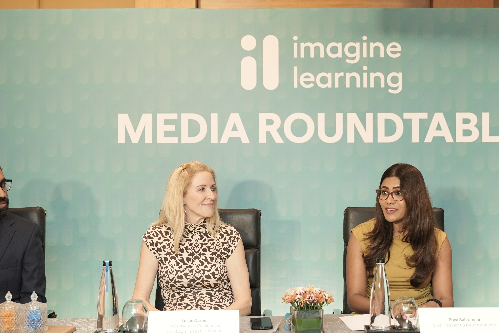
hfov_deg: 32.6
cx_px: 308
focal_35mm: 61
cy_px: 162
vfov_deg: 22.2
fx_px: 849
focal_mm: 34.7
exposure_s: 1/160
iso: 1250
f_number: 3.2
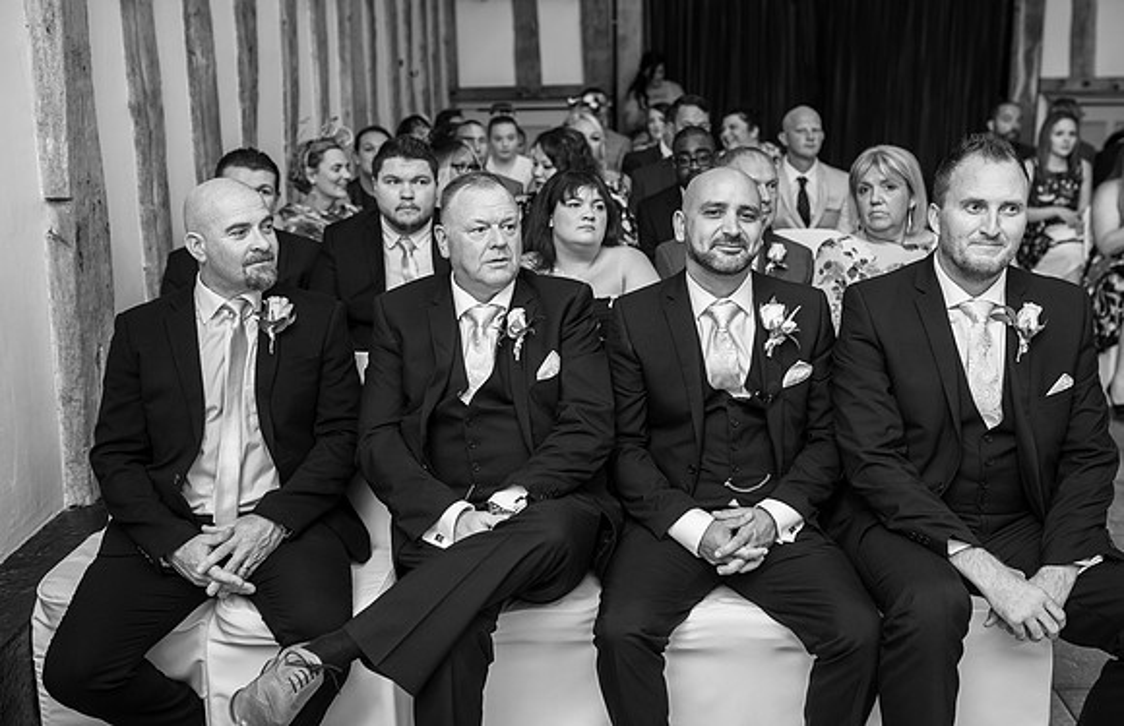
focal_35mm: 37
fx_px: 1140
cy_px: 336
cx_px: 586
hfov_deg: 52.5
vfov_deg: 35.3
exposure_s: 1/100
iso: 500
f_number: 2.8
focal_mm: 35
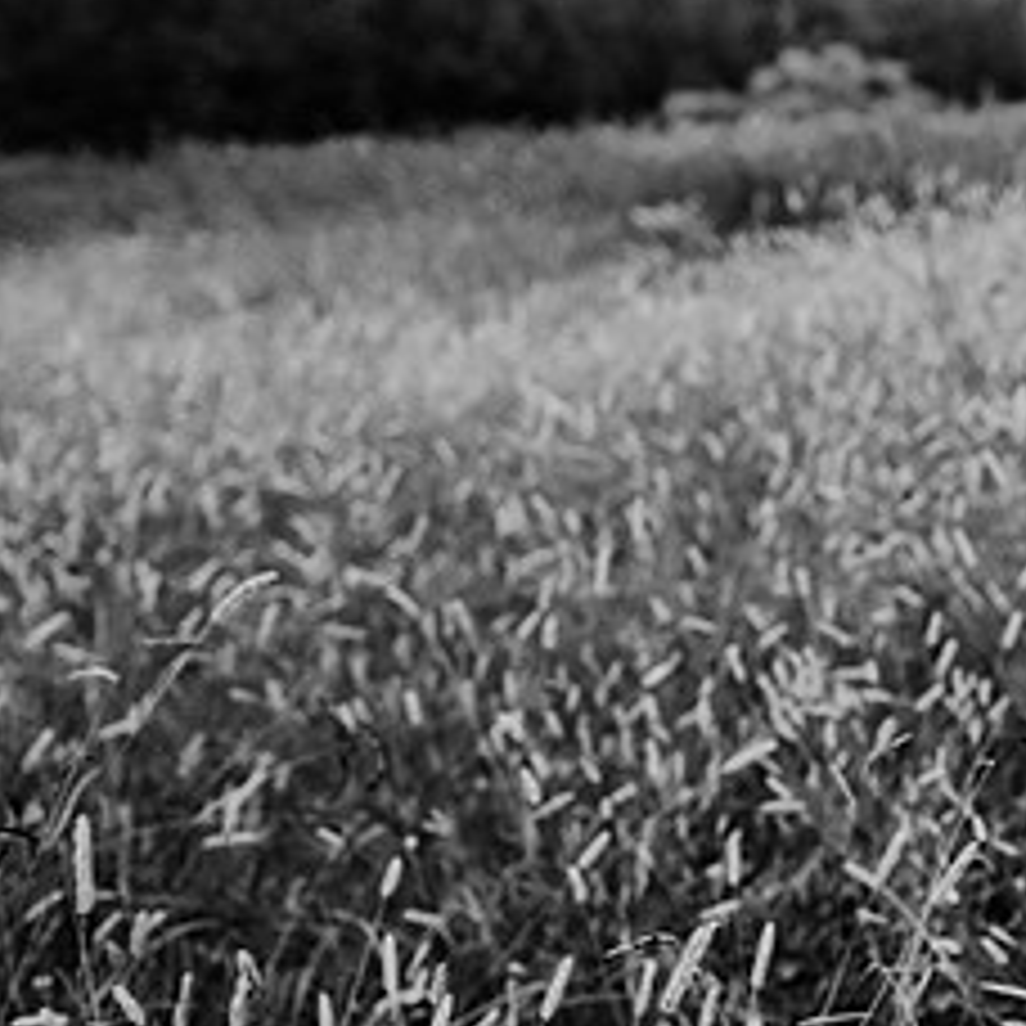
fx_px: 1744
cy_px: 547
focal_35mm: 52
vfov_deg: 32.8
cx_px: 1148
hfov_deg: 29.4
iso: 500
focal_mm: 24
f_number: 2.8
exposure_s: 1/500
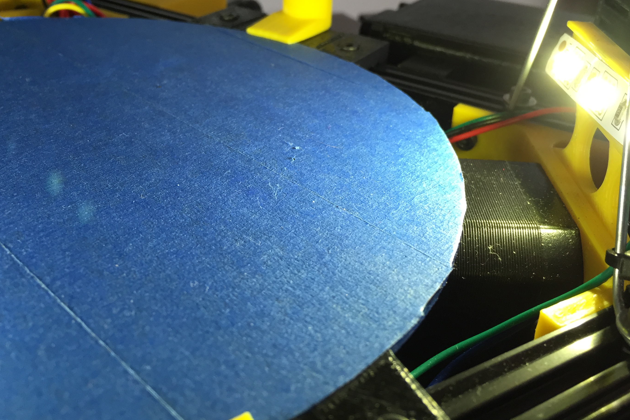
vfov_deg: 36.6
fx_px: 630
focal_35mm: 36
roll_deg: -2.6
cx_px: 337
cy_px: 146
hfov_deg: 53.1
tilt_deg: -26.1
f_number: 2.2
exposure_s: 1/40
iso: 40
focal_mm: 4.15
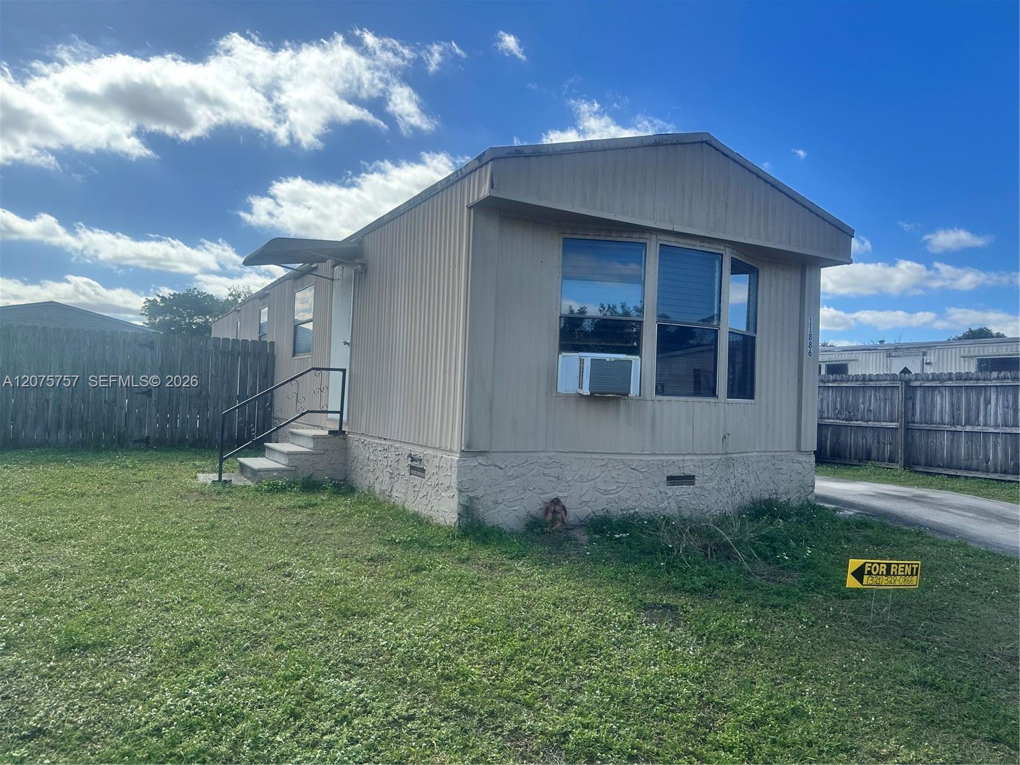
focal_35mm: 24
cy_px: 382
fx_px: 707
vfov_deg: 56.8
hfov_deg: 71.6
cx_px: 510
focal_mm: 6.86
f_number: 1.78
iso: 80
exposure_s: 1/4184
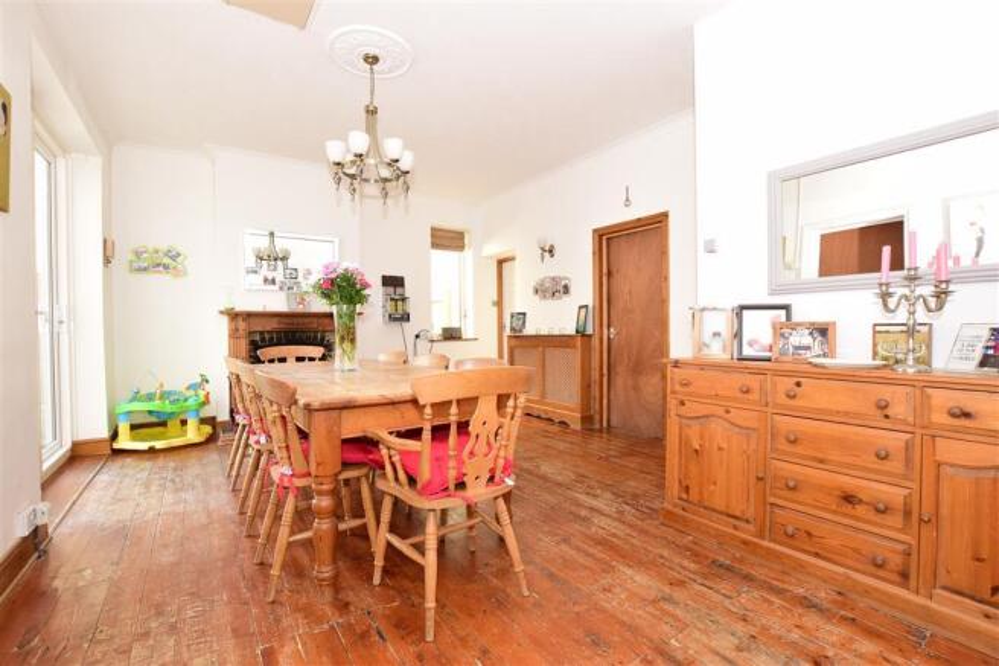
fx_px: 416
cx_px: 500
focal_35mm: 15
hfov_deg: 100.4
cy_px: 333
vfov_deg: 77.3
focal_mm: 10
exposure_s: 1/20
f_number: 8
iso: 400
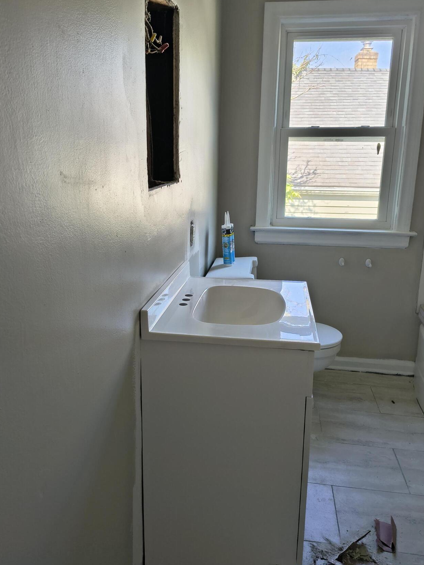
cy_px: 271
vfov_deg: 61.6
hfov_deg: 48.2
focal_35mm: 29
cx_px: 204
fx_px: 474
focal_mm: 5.56
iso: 215
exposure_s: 1/120
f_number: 1.8
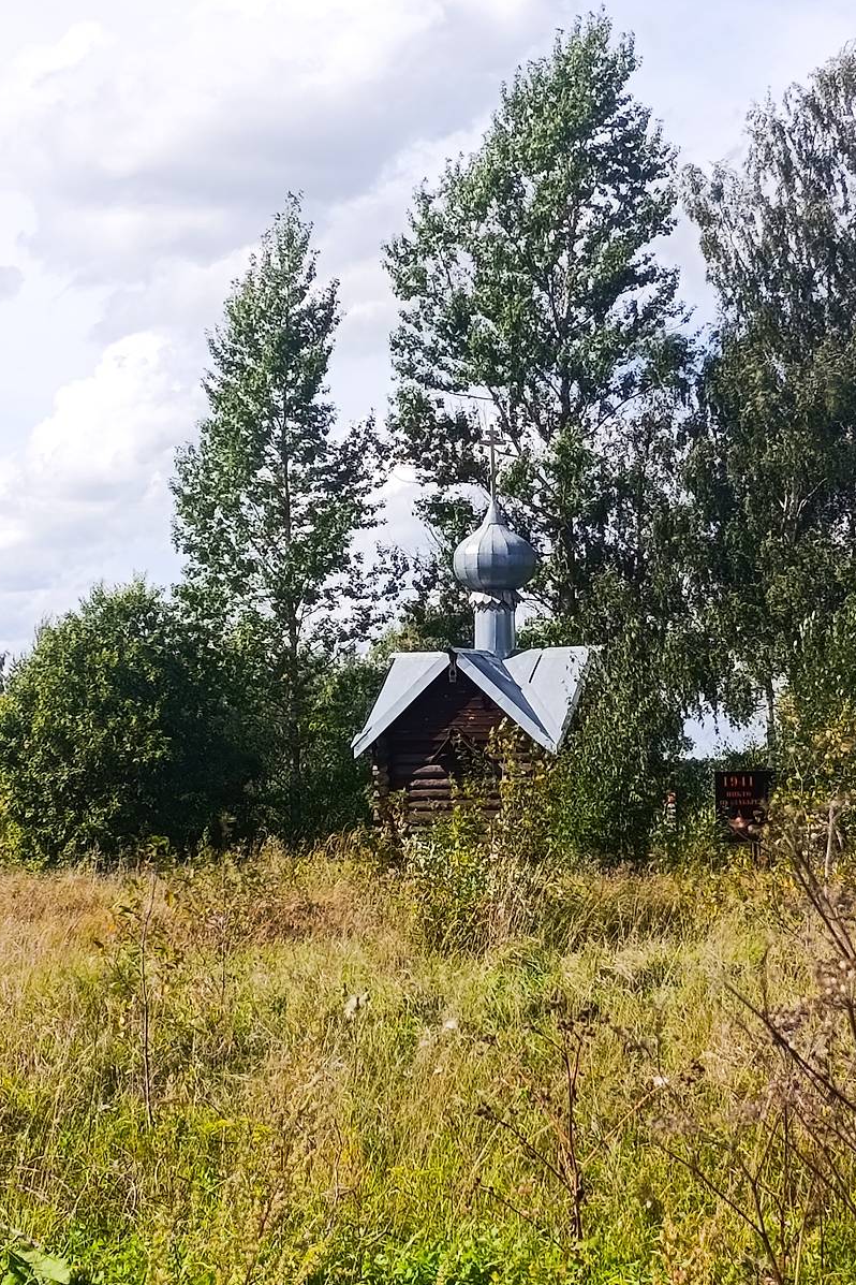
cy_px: 642
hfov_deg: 14.6
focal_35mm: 94
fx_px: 3352
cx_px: 433
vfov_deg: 21.7
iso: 50
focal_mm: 6.14
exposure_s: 1/737
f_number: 1.6
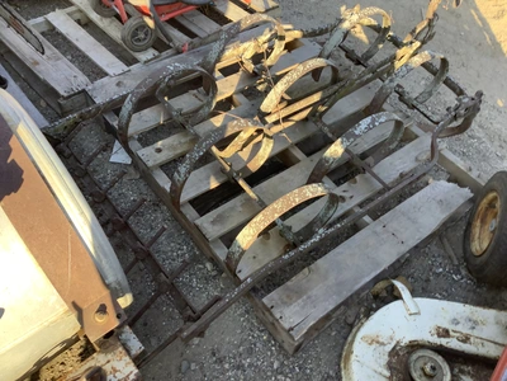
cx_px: 254
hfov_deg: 58.4
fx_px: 454
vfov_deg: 45.4
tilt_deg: -48.5
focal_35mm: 31
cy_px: 190
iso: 25
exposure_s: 1/120
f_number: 2.4
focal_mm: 3.3
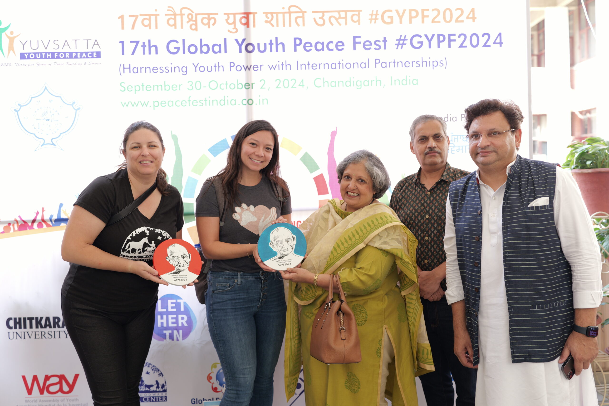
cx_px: 304
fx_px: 592
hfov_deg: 54.4
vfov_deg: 37.9
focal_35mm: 35
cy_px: 203
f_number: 3.2
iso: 500
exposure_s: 1/125
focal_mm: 35
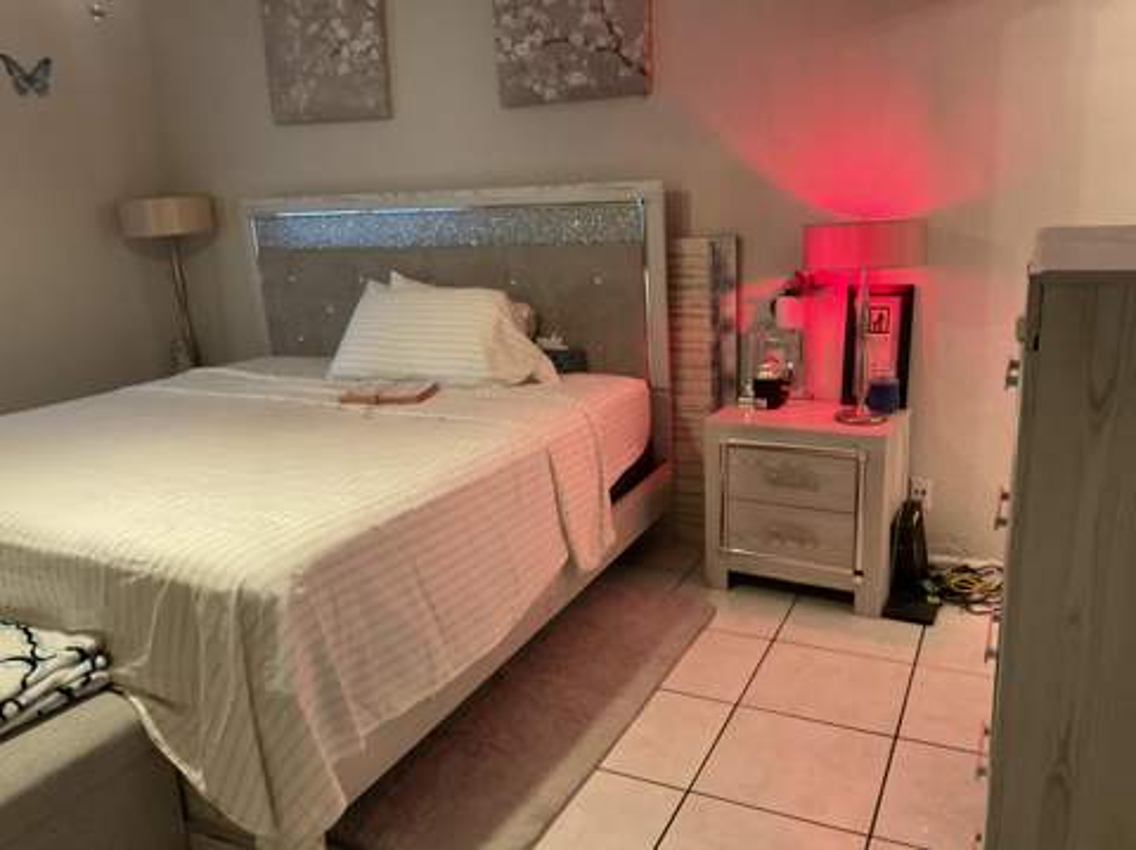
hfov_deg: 61.7
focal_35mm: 29
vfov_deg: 48.2
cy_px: 425
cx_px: 568
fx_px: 951
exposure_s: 1/40
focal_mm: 3
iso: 250
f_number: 1.8
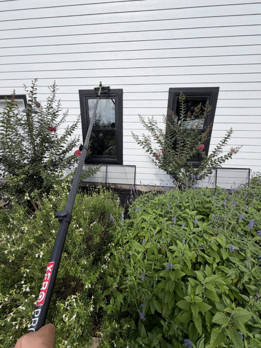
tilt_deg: -13.2
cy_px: 174
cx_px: 130
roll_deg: -3.1
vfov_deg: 102.1
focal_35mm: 14
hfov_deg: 85.7
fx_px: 141
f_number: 2.2
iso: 25
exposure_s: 1/770
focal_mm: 2.22
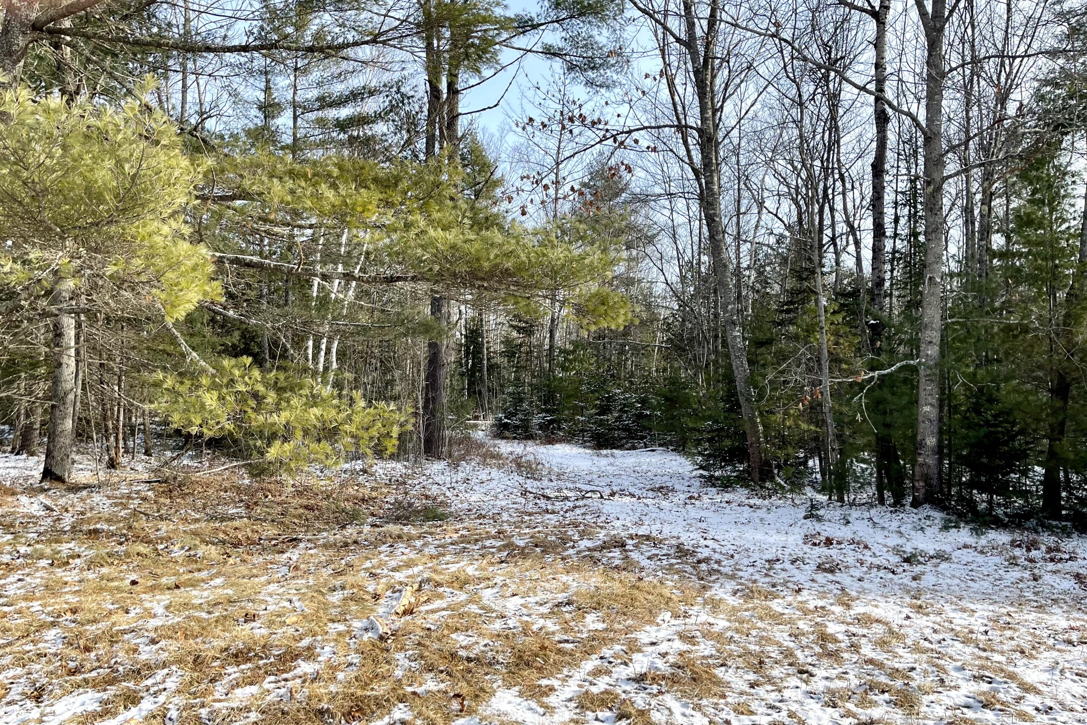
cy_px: 358
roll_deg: +0.3
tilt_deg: +0.7
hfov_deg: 67.4
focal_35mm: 27
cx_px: 526
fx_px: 815
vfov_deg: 47.9
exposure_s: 1/1534
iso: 32
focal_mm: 5.1
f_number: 1.6
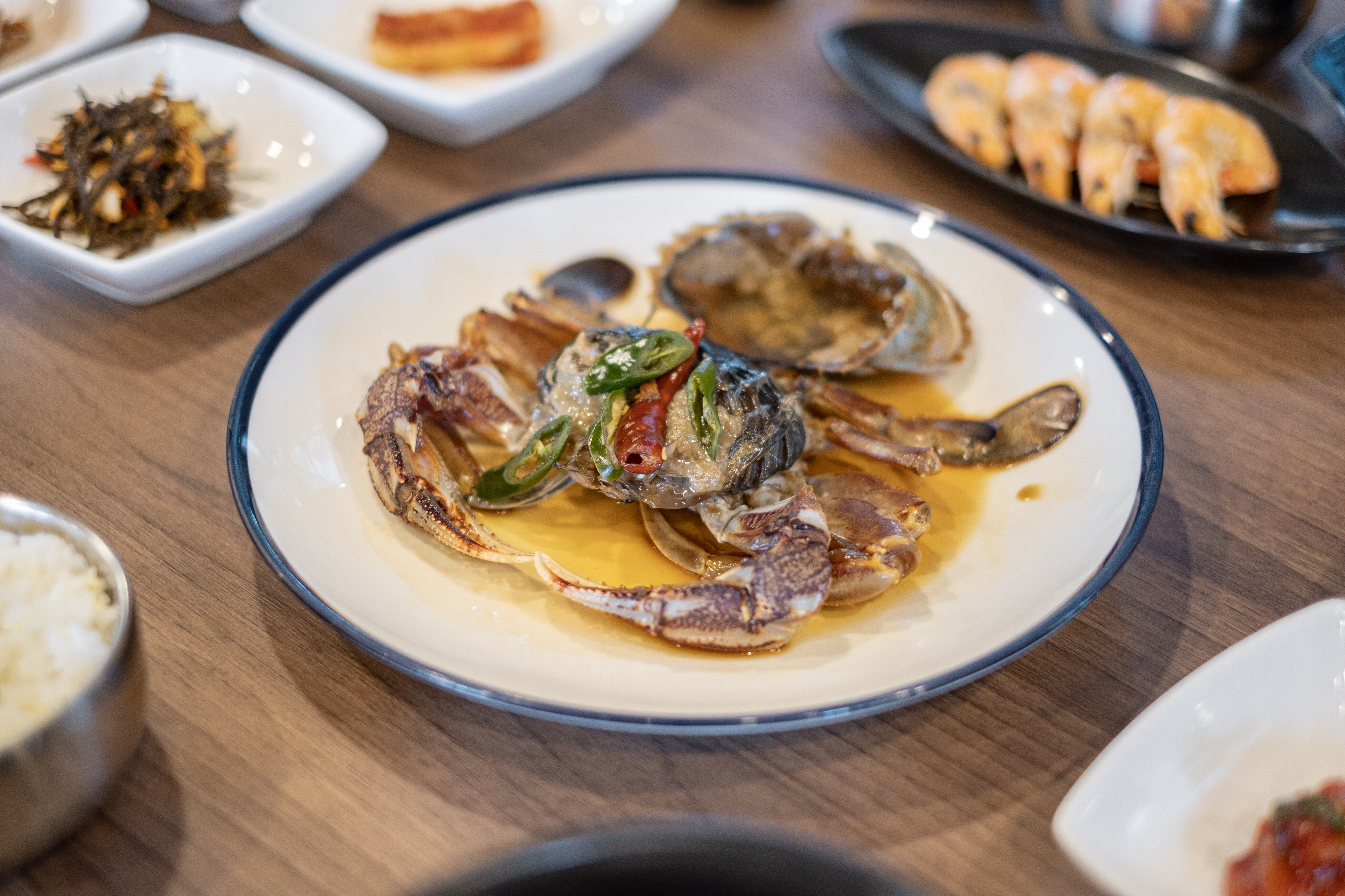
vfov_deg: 25.5
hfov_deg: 37.5
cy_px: 448
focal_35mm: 53
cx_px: 672
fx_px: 1980
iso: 200
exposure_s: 1/90
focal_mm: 35
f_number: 1.4
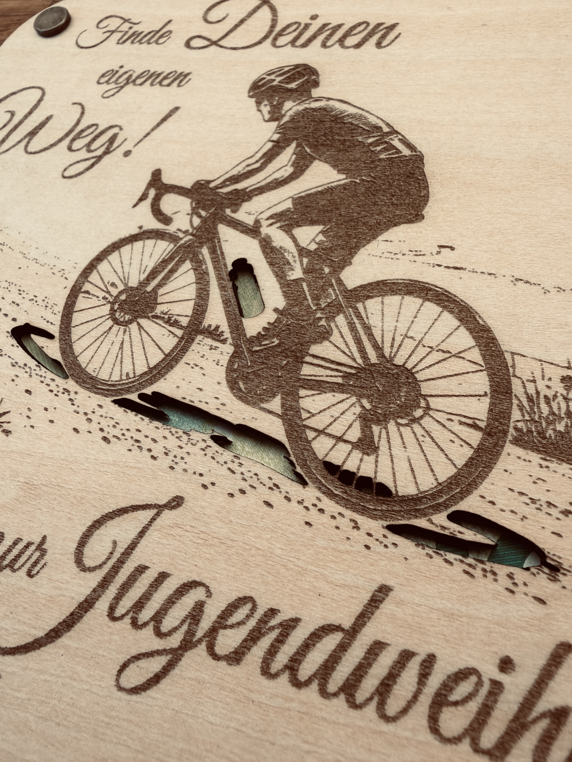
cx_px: 286
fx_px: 573
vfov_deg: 67.3
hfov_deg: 53.1
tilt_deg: -59.4
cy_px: 381
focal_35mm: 26
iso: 80
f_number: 2.2
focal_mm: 2.22
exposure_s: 1/100
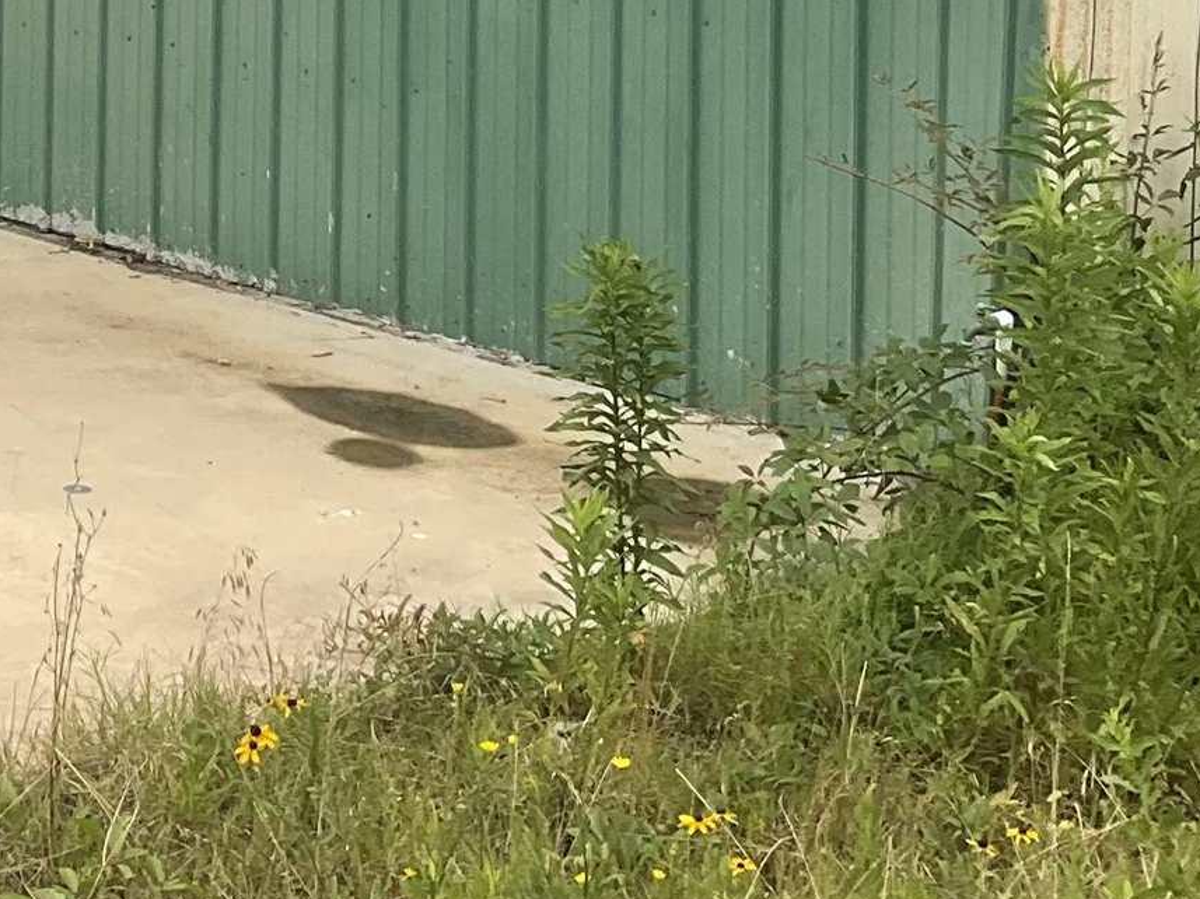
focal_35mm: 104
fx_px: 3604
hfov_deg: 18.2
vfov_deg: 13.6
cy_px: -337
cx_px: -116
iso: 25
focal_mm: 3
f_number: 1.8
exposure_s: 1/461
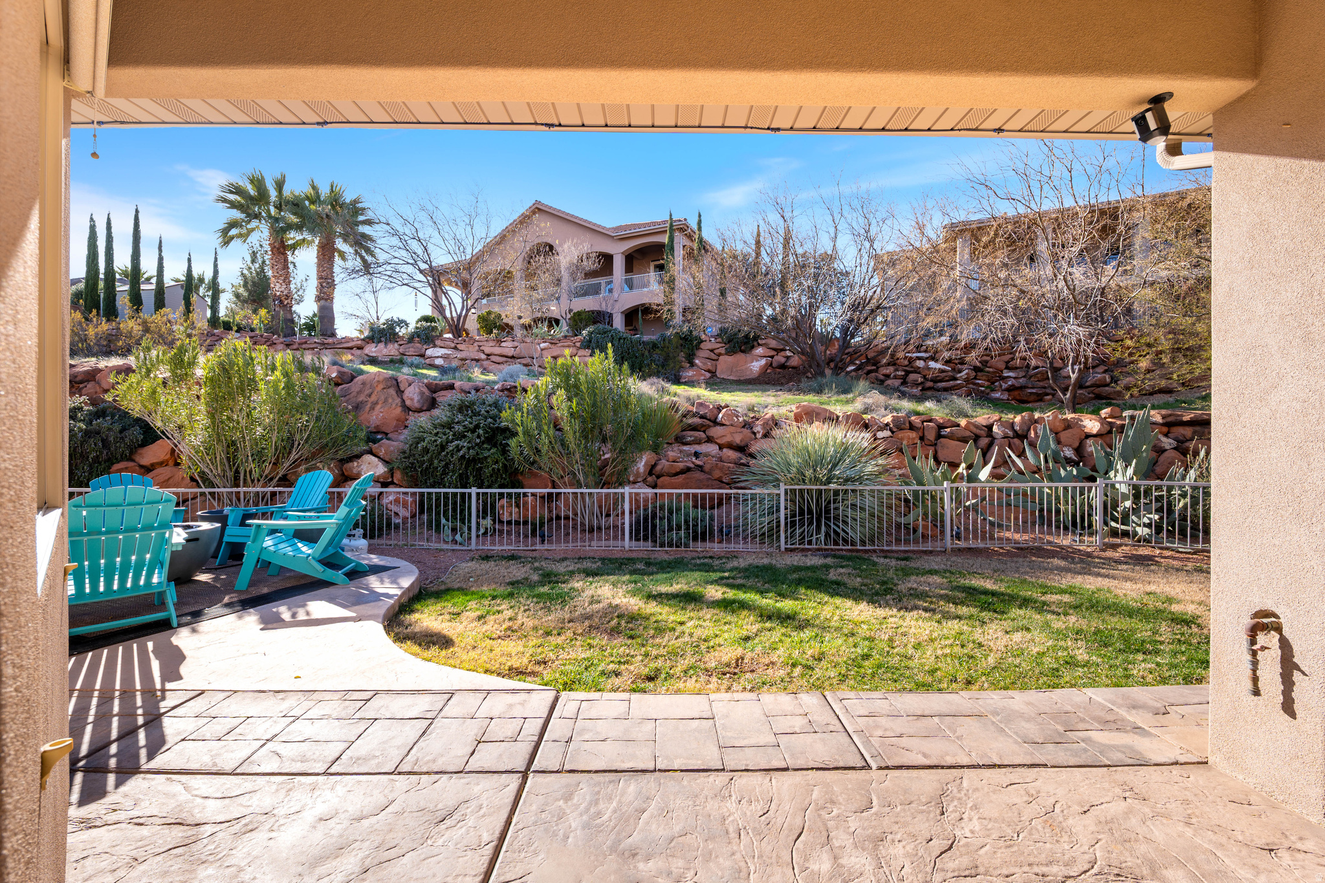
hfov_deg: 104.3
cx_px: 662
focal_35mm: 14
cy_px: 442
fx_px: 515
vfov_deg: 81.2
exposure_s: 1/30
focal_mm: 14
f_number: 8
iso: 64
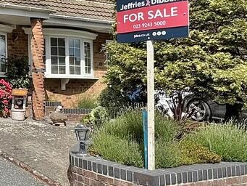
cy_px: 51
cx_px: -57
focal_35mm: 42
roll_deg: +0.5
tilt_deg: +5.6
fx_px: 300
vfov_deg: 33.8
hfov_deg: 34.6
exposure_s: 1/2985
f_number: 2.2
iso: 50
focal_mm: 2.22
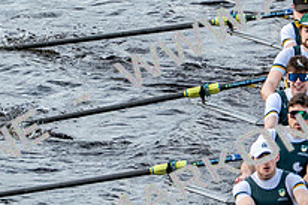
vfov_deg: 1.3
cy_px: 92
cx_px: 299
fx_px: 9138
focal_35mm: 1069
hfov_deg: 1.9
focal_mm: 379
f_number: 6.3
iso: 640
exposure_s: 1/1250
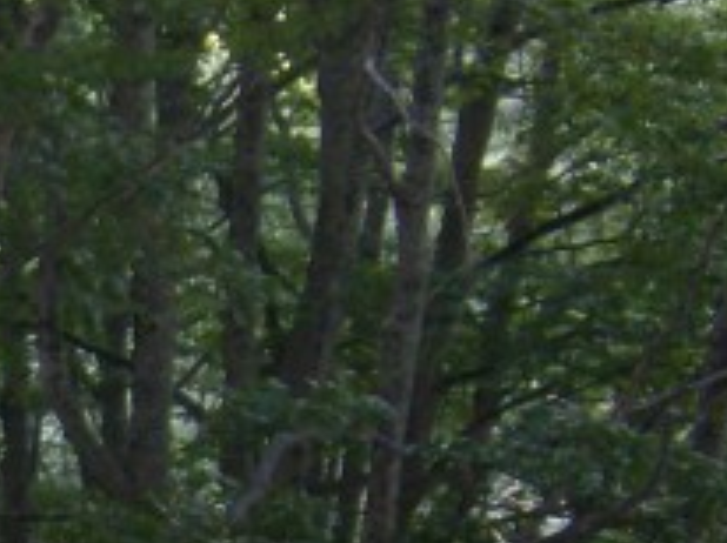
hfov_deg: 13.4
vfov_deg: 10.4
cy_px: 603
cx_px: -328
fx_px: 2937
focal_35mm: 140
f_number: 2.8
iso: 200
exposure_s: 1/60
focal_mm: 6
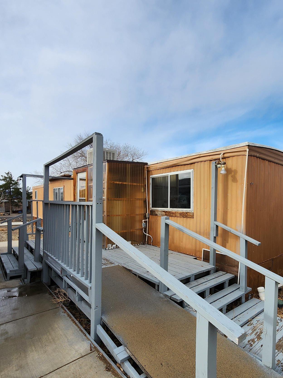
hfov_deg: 71.0
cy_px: 204
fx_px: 196
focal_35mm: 18
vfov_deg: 87.6
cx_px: 167
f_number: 2.2
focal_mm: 2.2
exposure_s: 1/1780
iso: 50
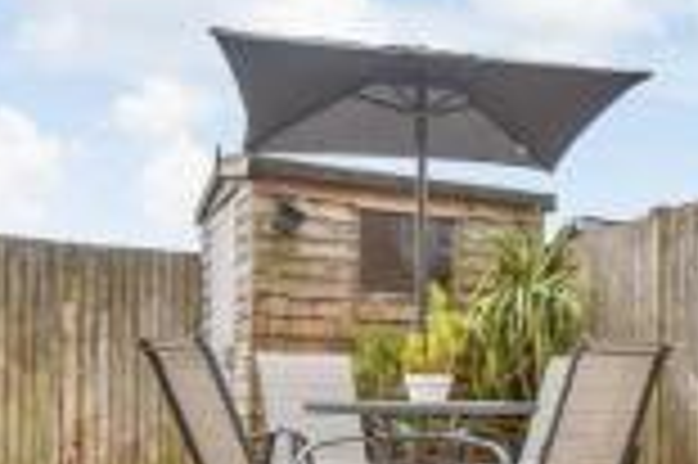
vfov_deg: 28.6
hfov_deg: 40.2
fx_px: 891
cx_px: 603
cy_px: 367
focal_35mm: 46
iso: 160
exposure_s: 1/160
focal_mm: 10
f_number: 8
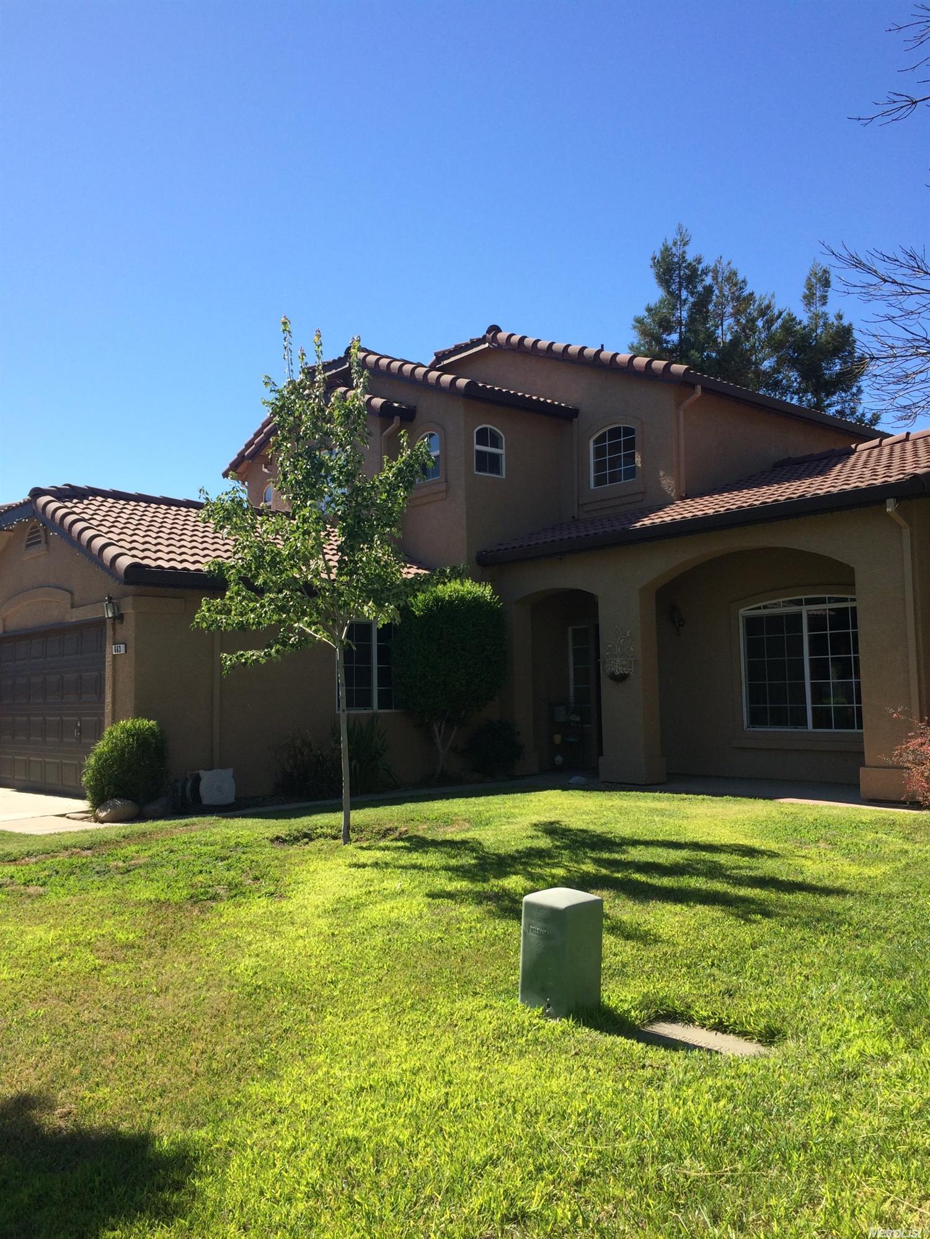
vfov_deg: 61.7
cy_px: 620
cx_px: 465
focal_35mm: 29
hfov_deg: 48.2
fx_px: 1039
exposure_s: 1/1282
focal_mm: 4.15
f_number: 2.2
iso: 32
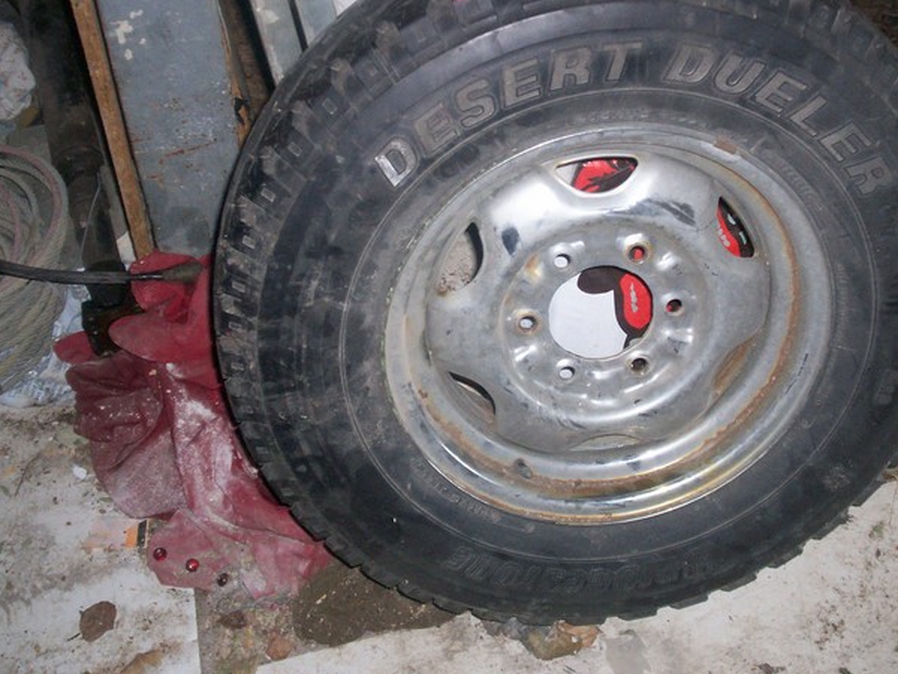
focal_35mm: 48
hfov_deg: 39.6
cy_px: 234
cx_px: 494
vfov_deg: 30.1
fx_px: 1245
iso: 140
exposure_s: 1/64
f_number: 4.5
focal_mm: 5.9
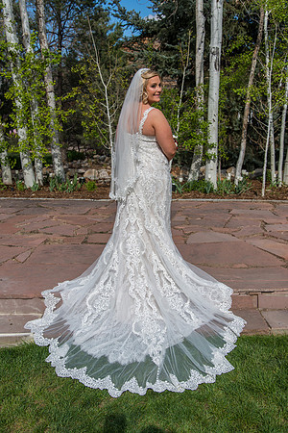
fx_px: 456
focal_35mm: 38
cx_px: 144
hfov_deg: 35.1
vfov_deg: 50.7
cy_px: 216
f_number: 5.6
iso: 80
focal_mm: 38
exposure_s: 1/800
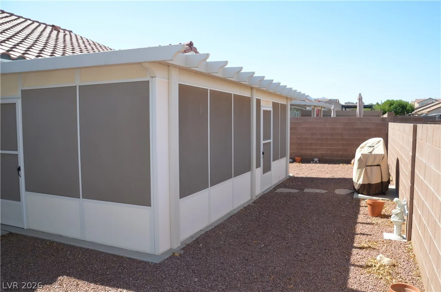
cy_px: 146
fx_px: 367
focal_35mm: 30
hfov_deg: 62.0
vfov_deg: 43.4
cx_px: 220
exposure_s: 1/250
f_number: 8
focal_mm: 20
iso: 140
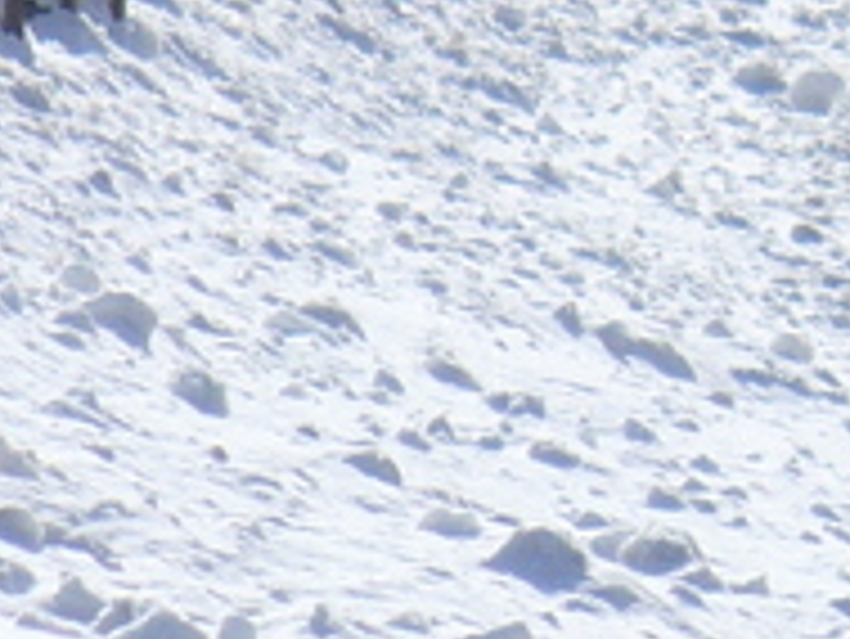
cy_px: -450
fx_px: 29509
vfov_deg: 1.2
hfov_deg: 1.6
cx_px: 1826
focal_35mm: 1201
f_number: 4.5
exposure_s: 1/640
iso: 80
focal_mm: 36.6
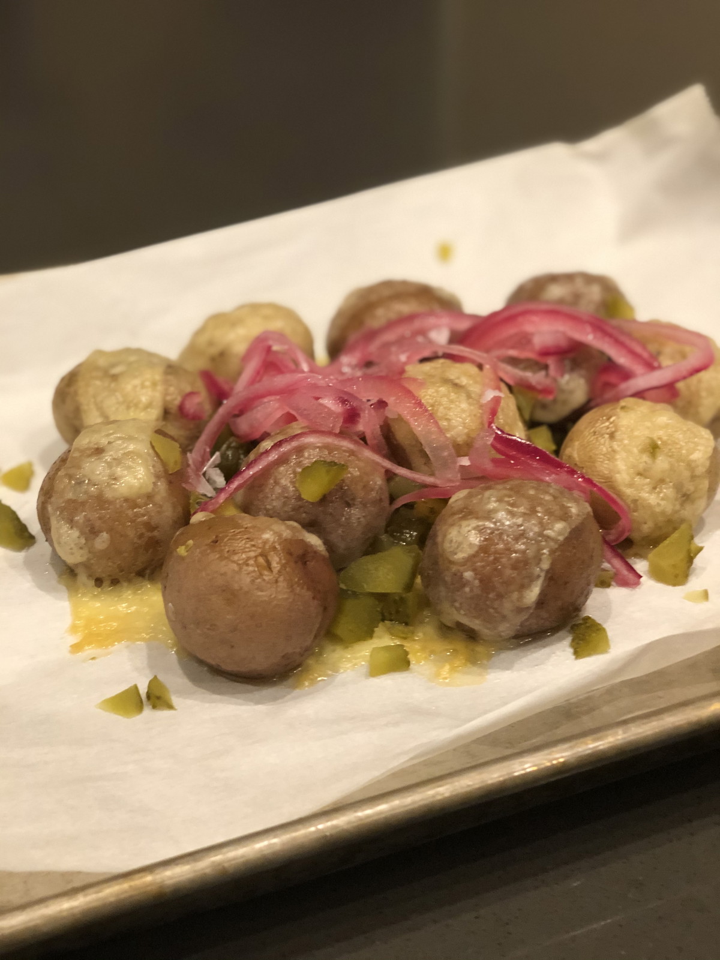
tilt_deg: -33.8
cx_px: 360
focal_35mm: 52
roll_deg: -1.2
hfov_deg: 28.0
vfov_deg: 36.8
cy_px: 480
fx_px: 1442
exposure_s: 1/30
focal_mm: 6
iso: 160
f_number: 2.4
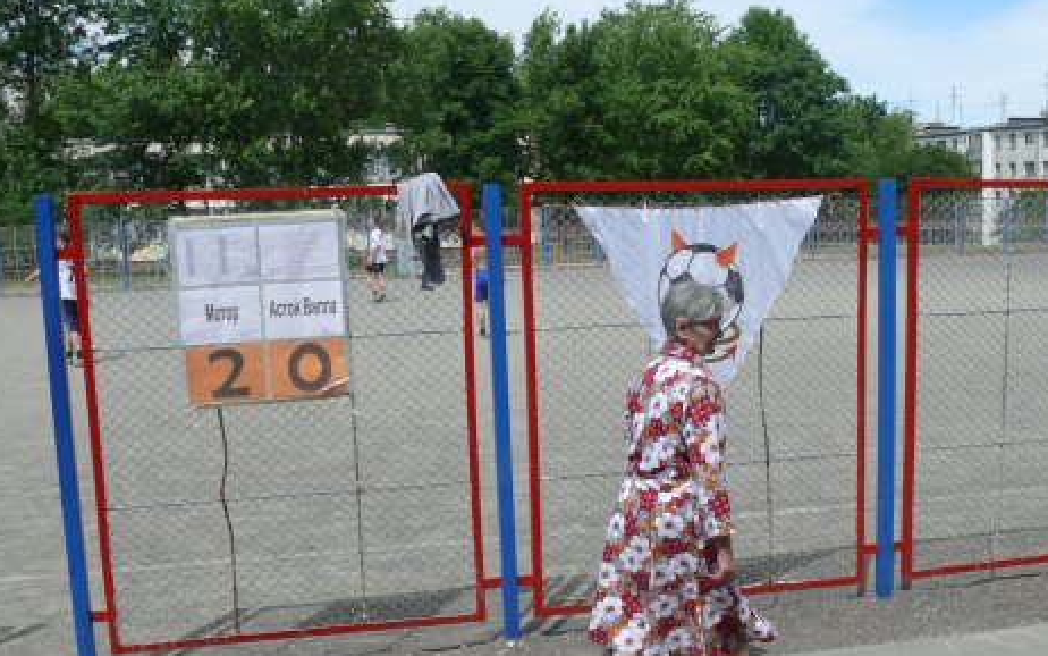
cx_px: 622
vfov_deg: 28.4
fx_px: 1286
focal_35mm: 45
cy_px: 431
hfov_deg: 44.2
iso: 100
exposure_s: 1/400
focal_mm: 7.4
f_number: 6.3
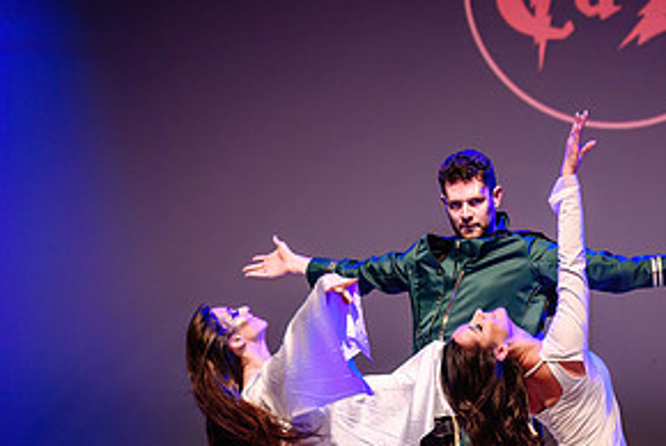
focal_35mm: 120
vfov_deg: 11.4
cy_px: 379
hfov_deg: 16.9
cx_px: 515
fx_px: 2222
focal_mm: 57
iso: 1600
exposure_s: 1/200
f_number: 2.8
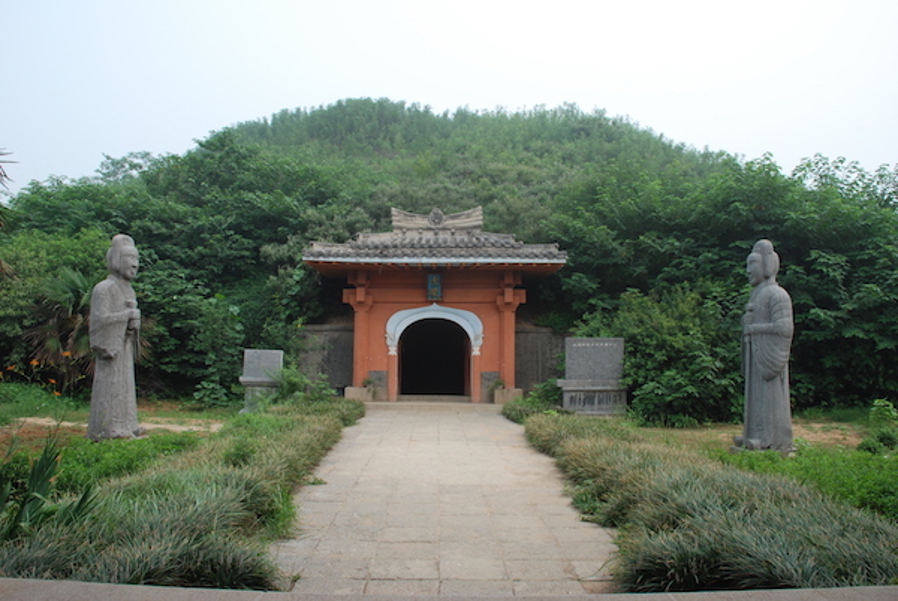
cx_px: 449
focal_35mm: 27
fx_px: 674
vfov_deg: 48.1
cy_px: 300
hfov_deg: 67.3
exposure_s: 1/100
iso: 200
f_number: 10
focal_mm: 18
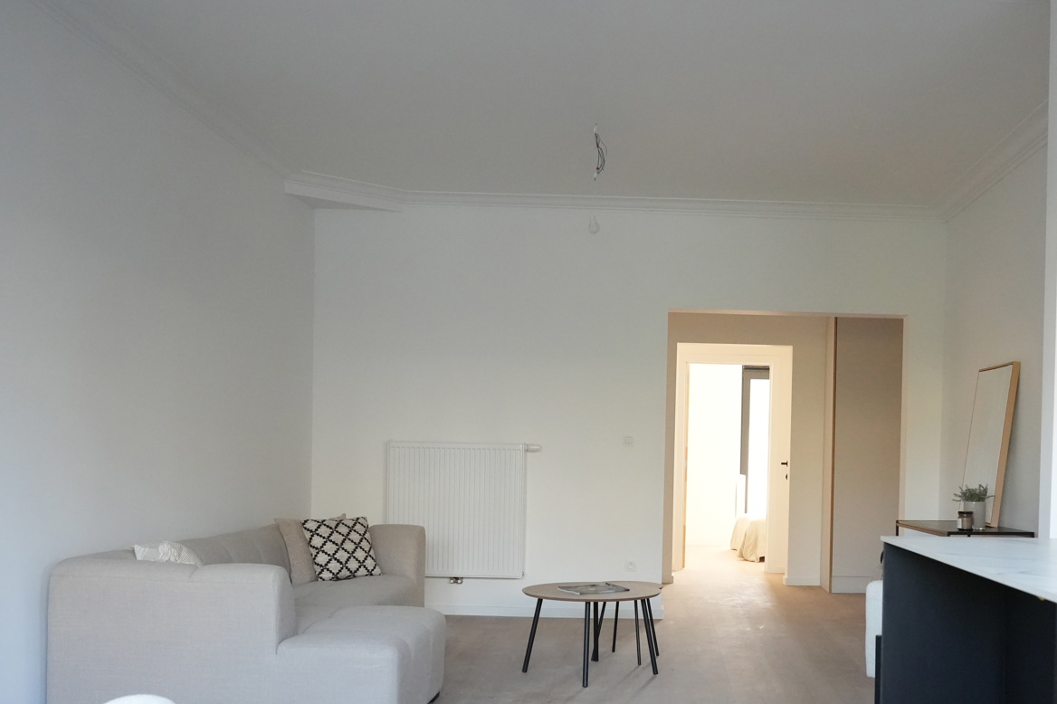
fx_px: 1086
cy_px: 474
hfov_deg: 51.1
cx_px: 691
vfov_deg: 35.5
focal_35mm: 37
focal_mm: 24
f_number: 5.6
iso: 6400
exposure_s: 1/250
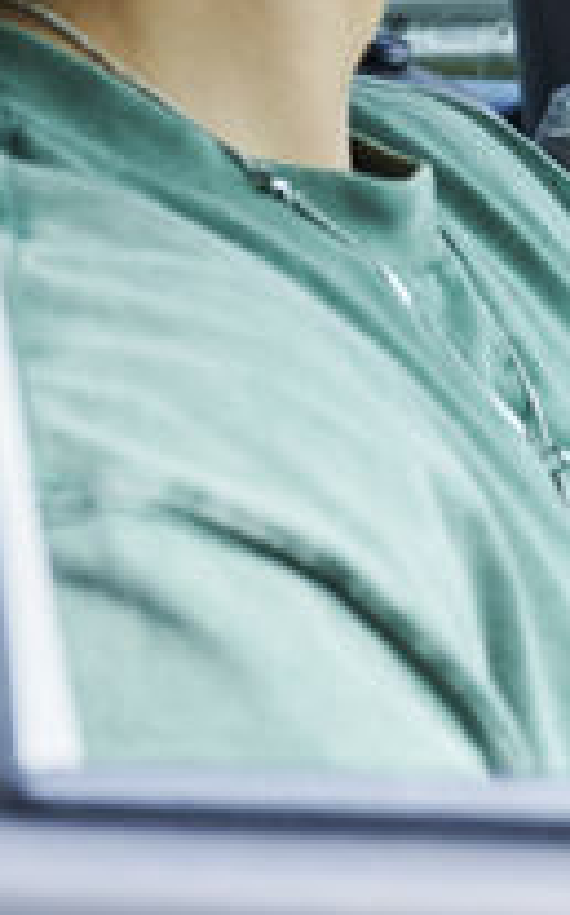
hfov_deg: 8.3
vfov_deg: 13.9
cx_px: 1215
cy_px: -84
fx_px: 3686
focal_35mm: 148
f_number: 5
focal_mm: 40
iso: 400
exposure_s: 1/160
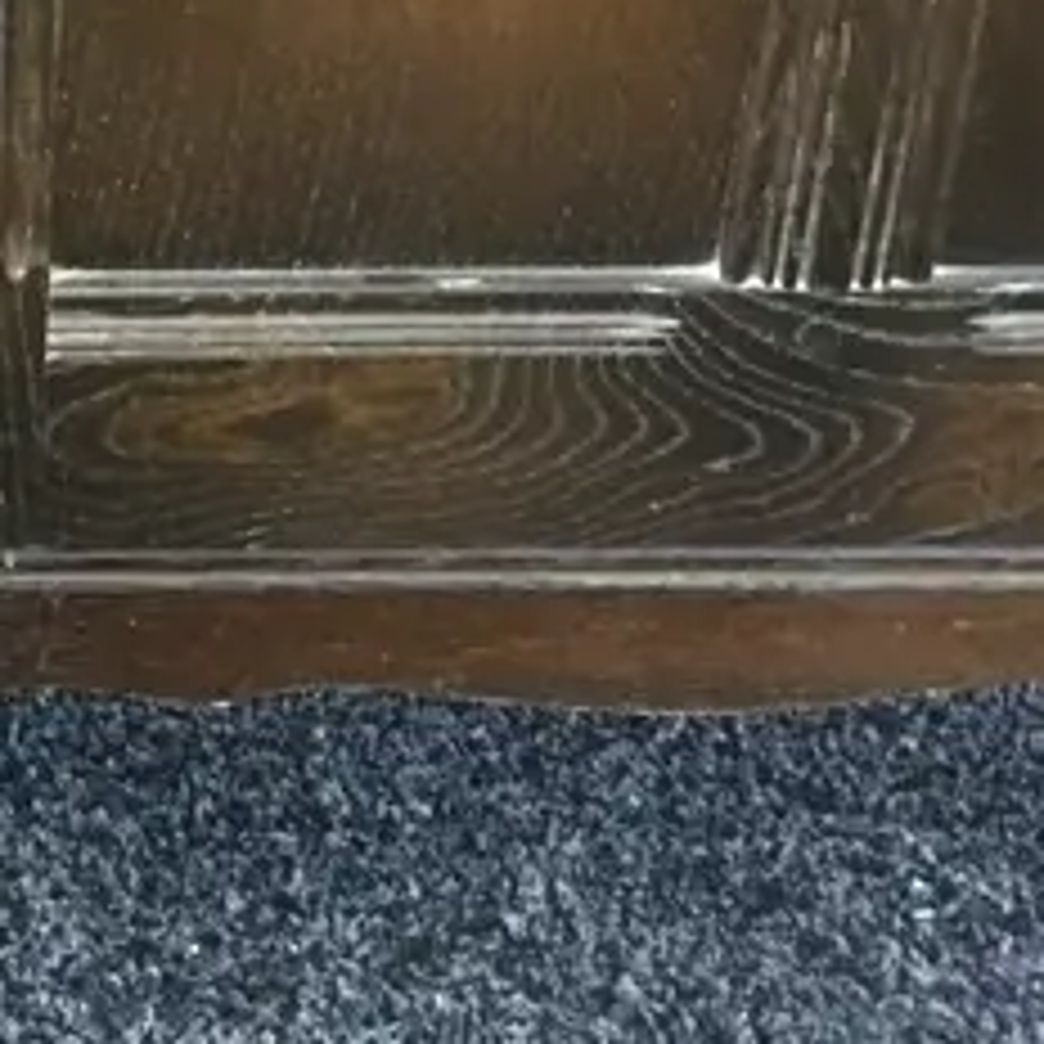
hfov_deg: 15.0
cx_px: -144
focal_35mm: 113
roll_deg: -1.0
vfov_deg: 14.4
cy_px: -536
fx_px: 3856
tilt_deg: -29.1
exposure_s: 1/8
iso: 160
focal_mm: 4.15
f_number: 2.2
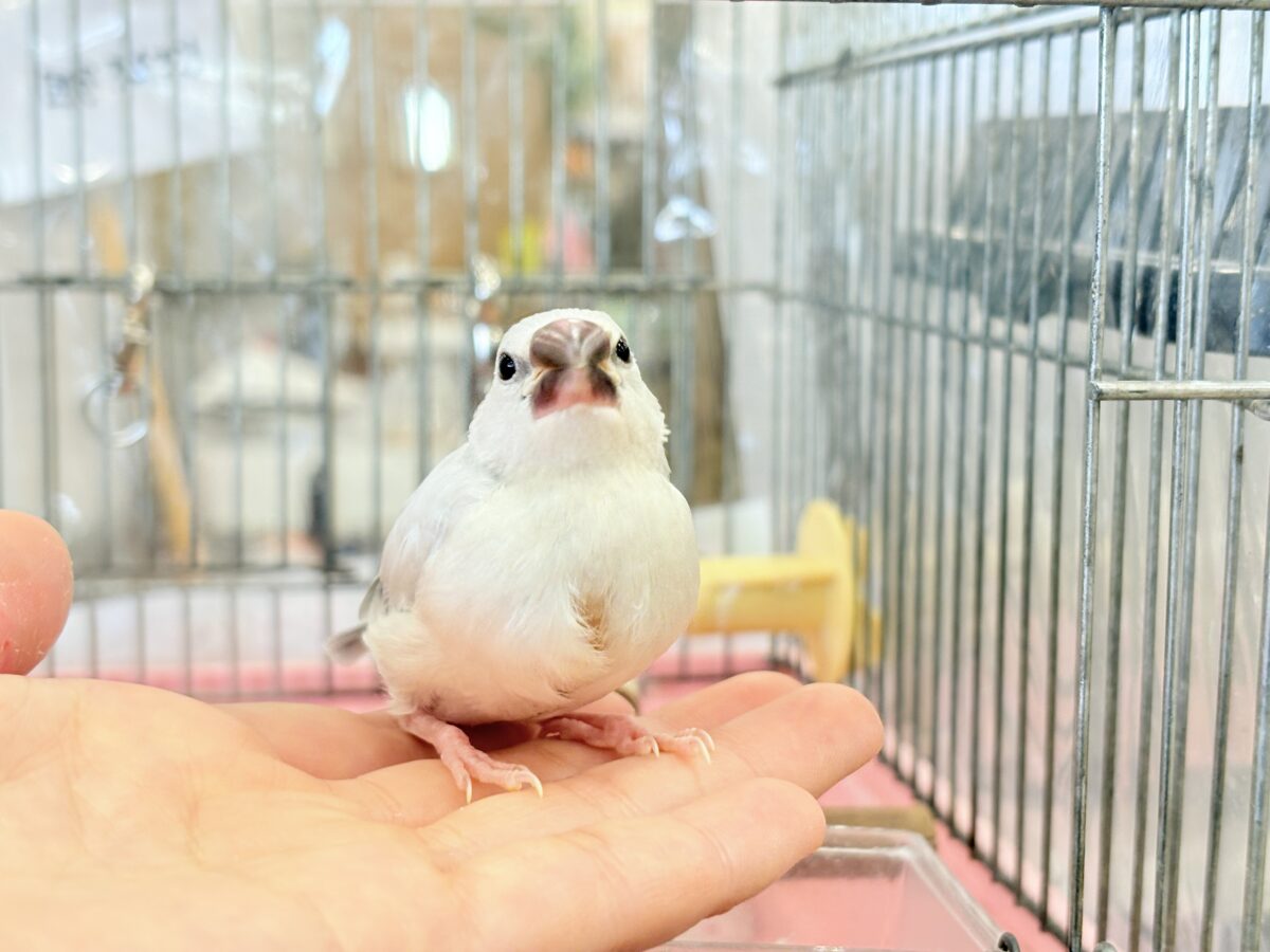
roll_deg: +0.8
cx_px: 635
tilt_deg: -6.9
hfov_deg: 36.8
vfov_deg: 28.0
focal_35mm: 52
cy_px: 476
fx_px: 1908
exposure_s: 1/100
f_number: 1.6
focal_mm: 5.96
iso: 100
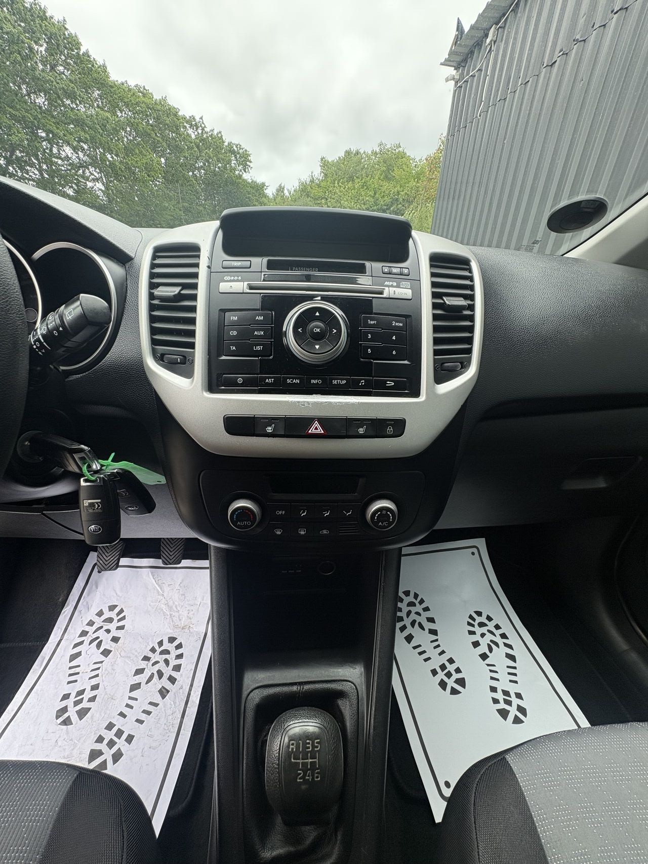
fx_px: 349
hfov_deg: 85.7
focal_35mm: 14
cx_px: 324
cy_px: 432
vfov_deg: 102.1
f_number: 2.2
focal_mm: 2.22
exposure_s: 1/130
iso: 80
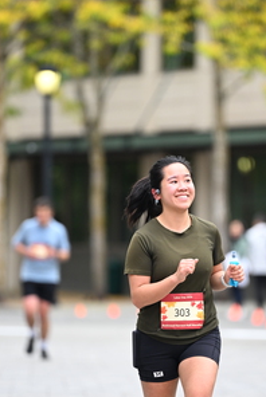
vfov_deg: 5.5
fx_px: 4102
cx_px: 178
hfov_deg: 3.7
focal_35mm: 371
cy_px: 217
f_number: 2.8
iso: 640
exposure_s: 1/1600
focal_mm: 200
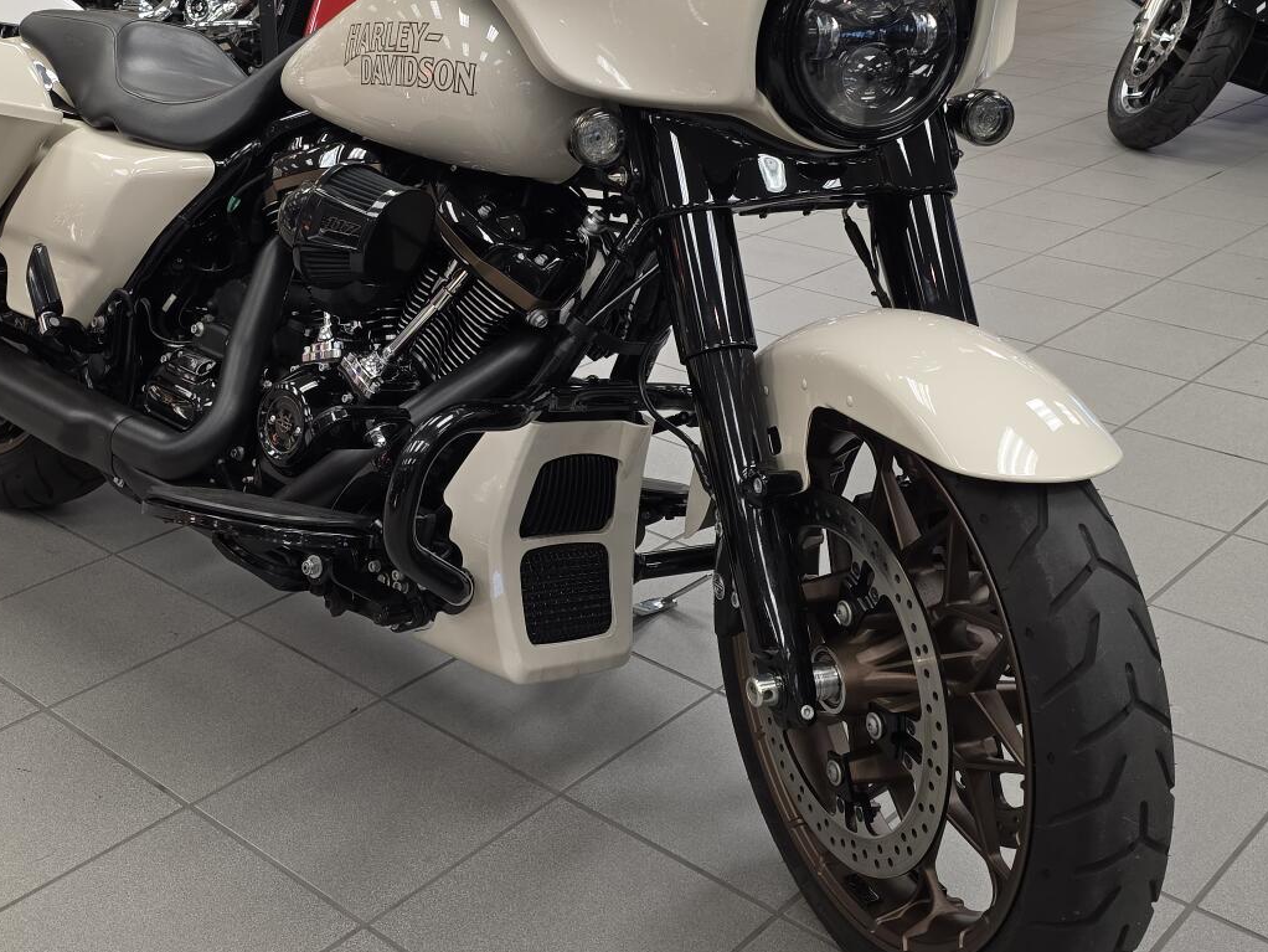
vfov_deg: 32.0
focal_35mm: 45
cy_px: 333
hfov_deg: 41.8
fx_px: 1649
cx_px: 490
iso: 160
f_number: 1.7
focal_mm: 6.25
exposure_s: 1/120
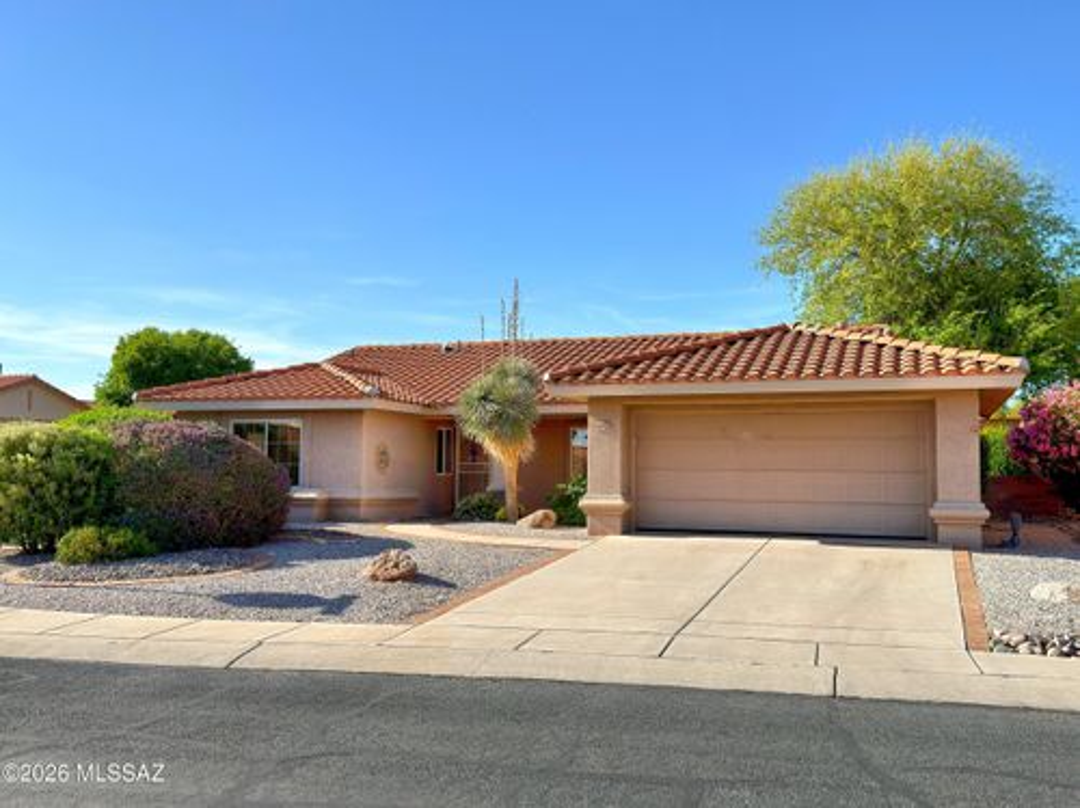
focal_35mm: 35
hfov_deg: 52.7
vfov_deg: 40.6
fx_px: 1091
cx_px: 540
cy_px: 404
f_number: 1.78
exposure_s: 1/4149
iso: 64
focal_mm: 6.76
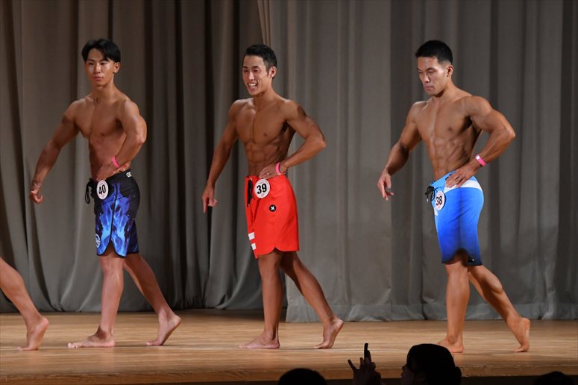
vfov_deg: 5.4
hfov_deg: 8.1
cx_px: 289
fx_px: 4092
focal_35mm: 255
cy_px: 192
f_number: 5.6
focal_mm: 170
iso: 3200
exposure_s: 1/400
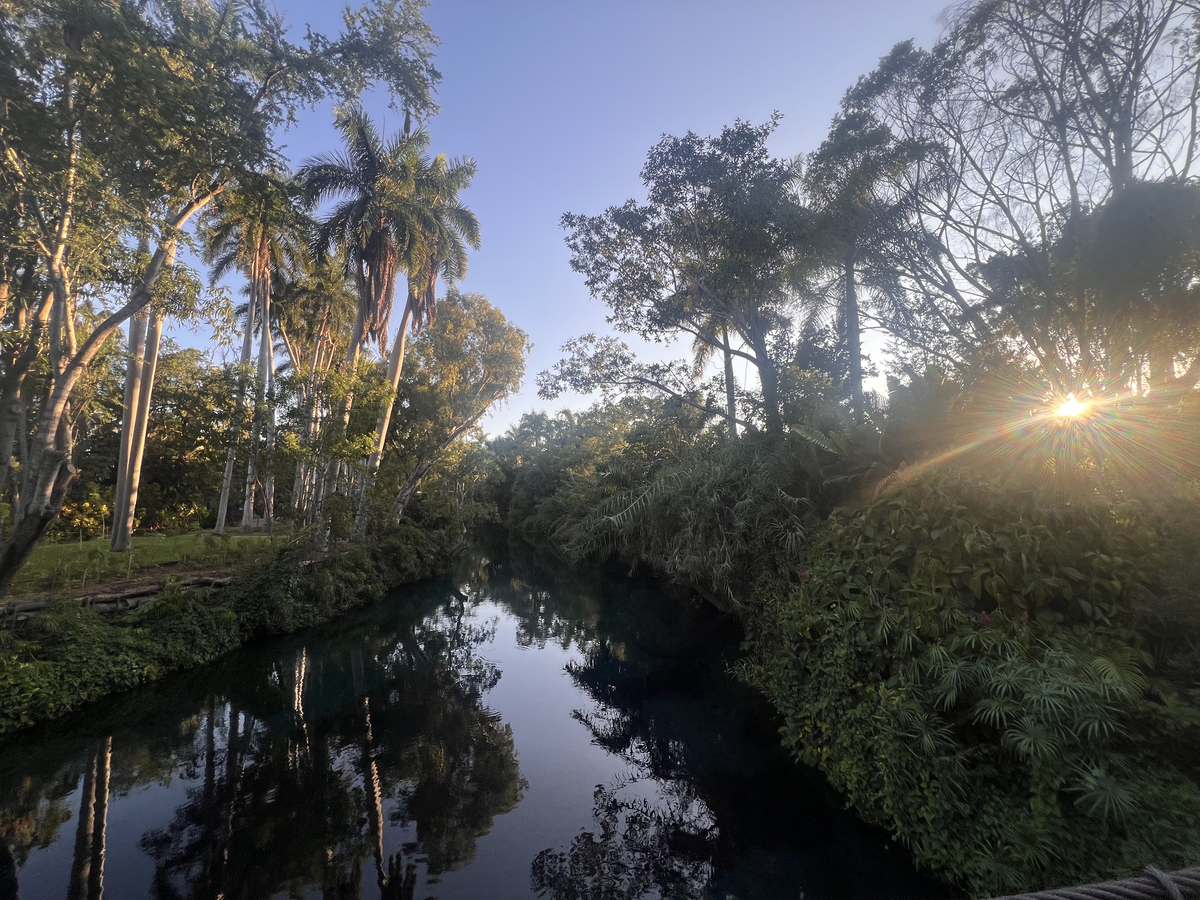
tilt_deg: +7.1
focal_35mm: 13
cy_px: 450
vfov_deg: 89.9
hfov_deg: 106.2
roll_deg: +2.1
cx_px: 600
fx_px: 451
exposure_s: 1/234
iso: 32
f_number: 1.8
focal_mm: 1.57
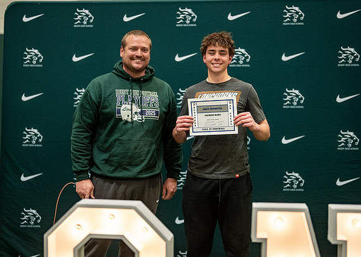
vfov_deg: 24.9
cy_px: 120
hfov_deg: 34.4
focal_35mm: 57
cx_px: 189
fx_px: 584
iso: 1250
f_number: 1.2
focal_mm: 50
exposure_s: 1/320
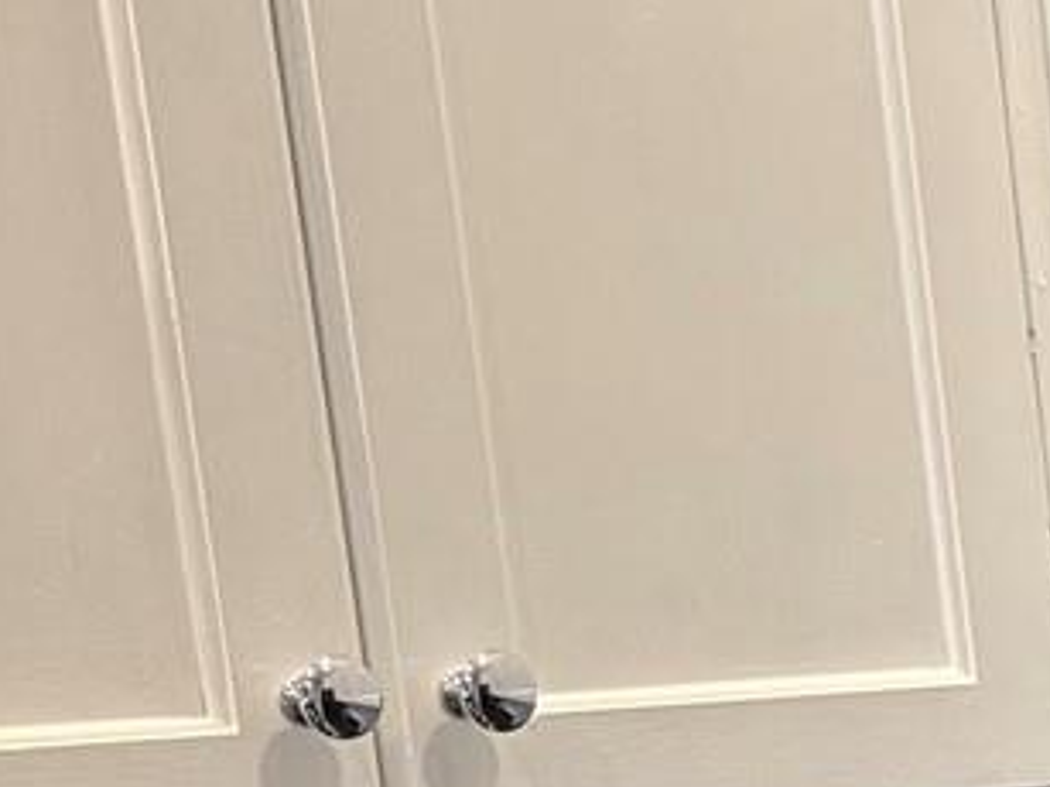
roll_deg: +3.7
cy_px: 1174
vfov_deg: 11.4
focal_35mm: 125
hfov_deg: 12.2
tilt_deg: -7.0
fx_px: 3790
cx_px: 2606
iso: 160
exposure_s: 1/120
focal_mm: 6.76
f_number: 1.78
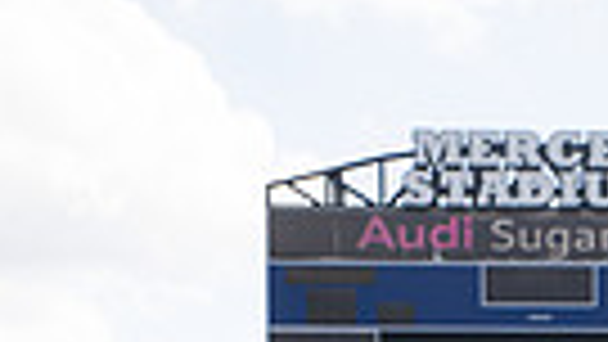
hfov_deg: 14.3
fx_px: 2370
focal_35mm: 147
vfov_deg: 7.6
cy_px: 886
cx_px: 635
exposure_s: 1/320
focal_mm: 42
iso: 125
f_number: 7.1
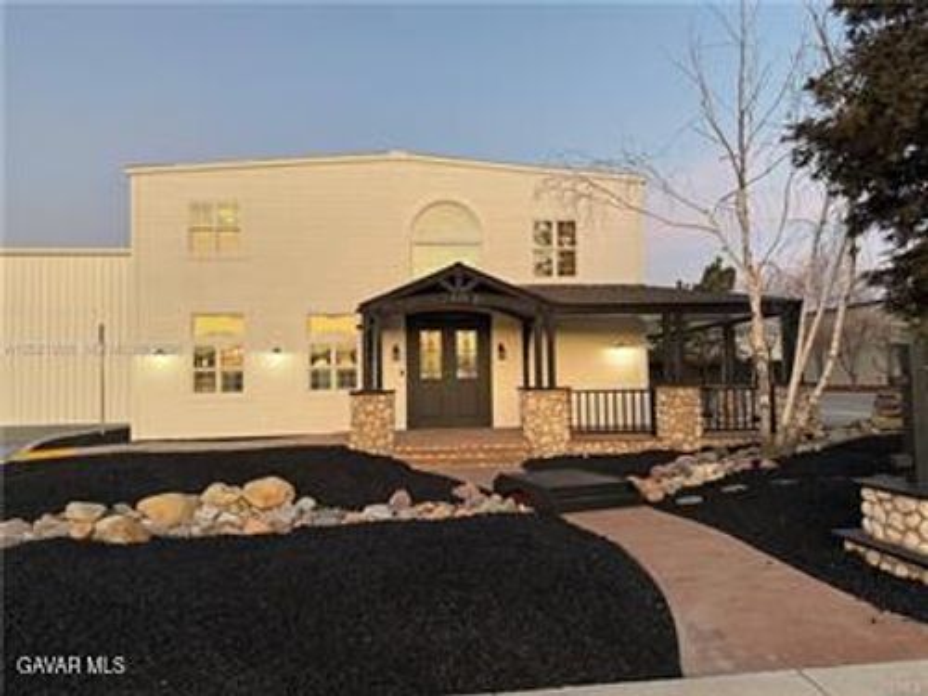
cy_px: 348
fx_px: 643
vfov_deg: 56.8
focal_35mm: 24
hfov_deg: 71.6
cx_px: 464
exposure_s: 1/120
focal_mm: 6.76
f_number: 1.78
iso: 200
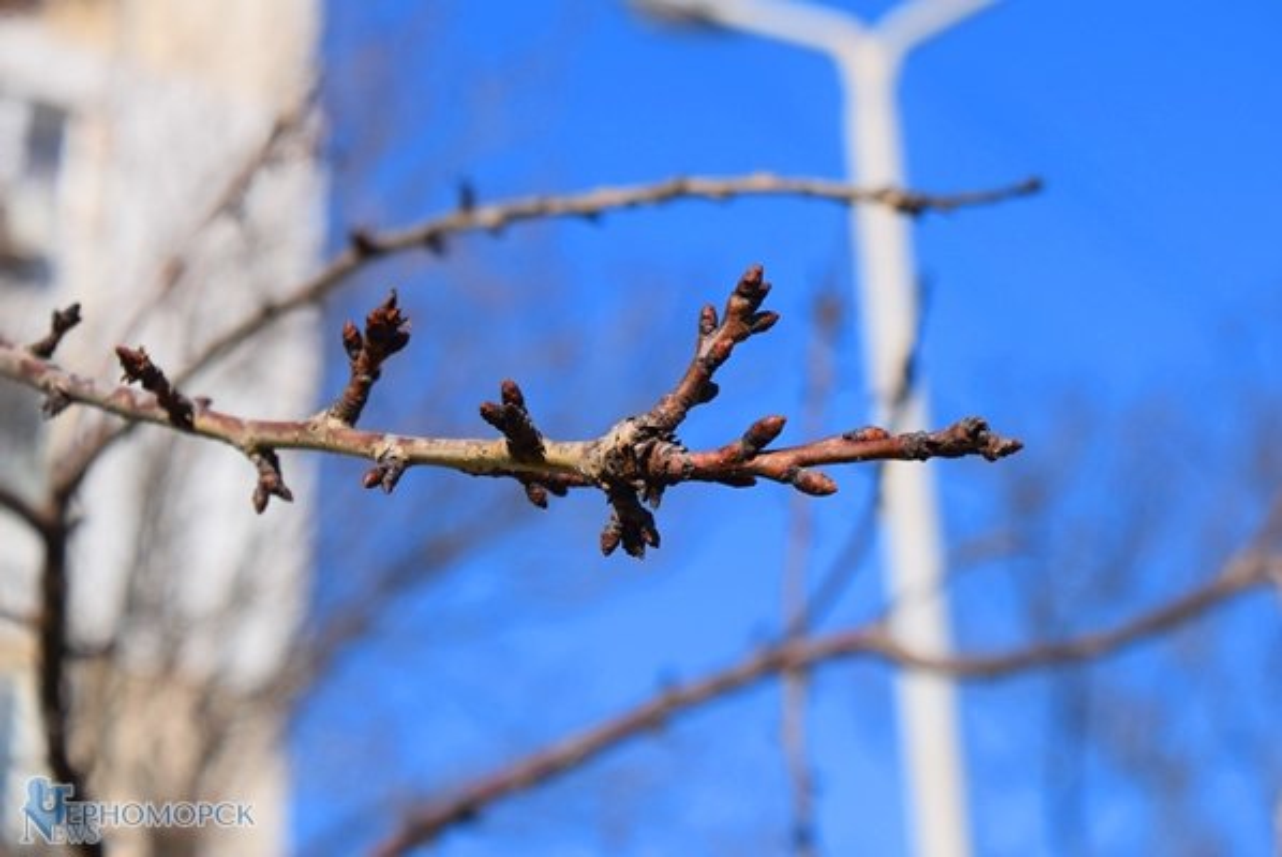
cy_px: 428
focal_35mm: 82
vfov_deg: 16.6
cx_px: 641
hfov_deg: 24.6
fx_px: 2941
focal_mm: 55
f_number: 10
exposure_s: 1/400
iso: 200
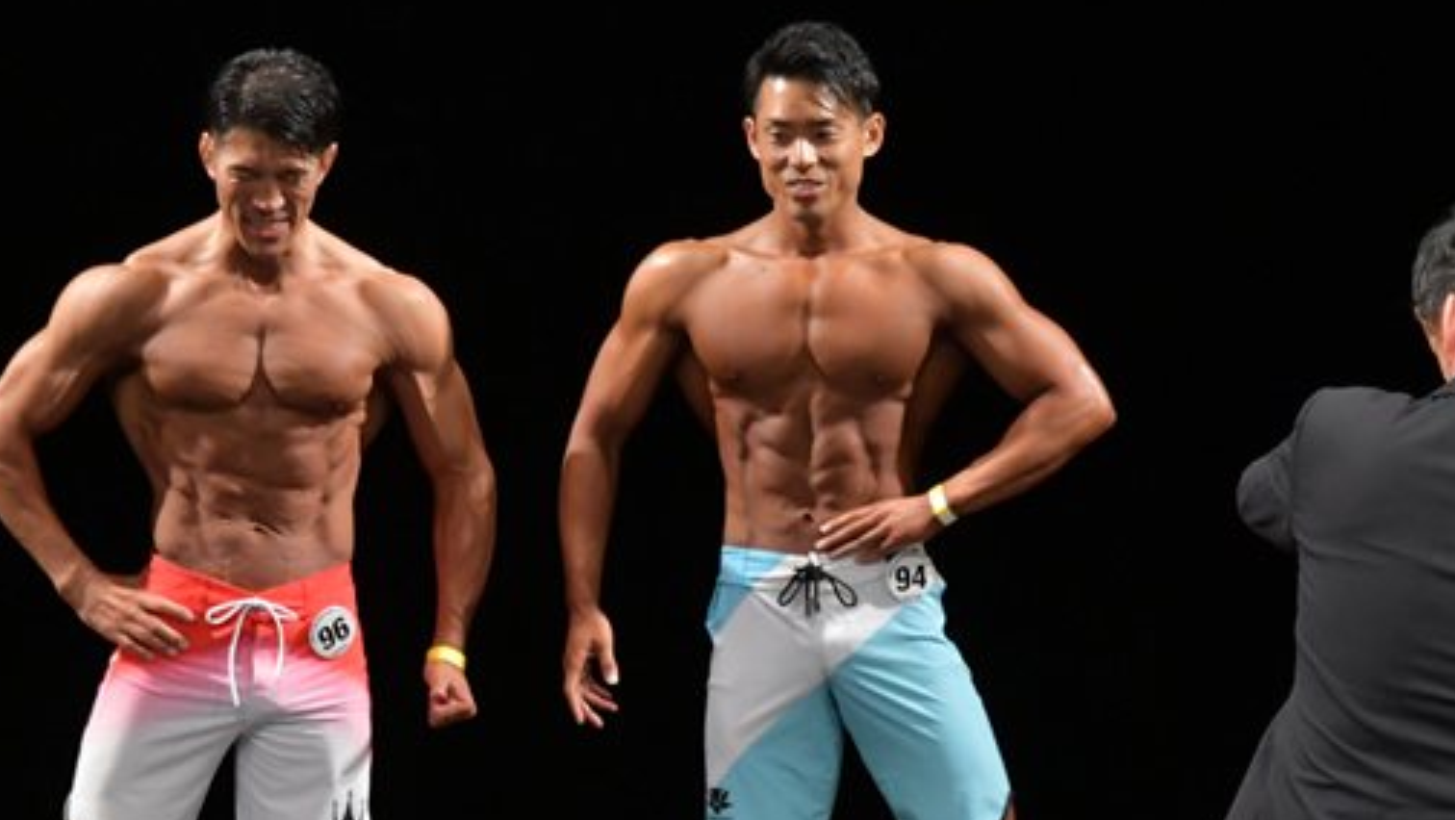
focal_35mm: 483
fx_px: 18642
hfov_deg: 4.5
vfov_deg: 2.5
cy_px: 612
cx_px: 541
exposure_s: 1/400
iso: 3200
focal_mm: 200
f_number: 5.6
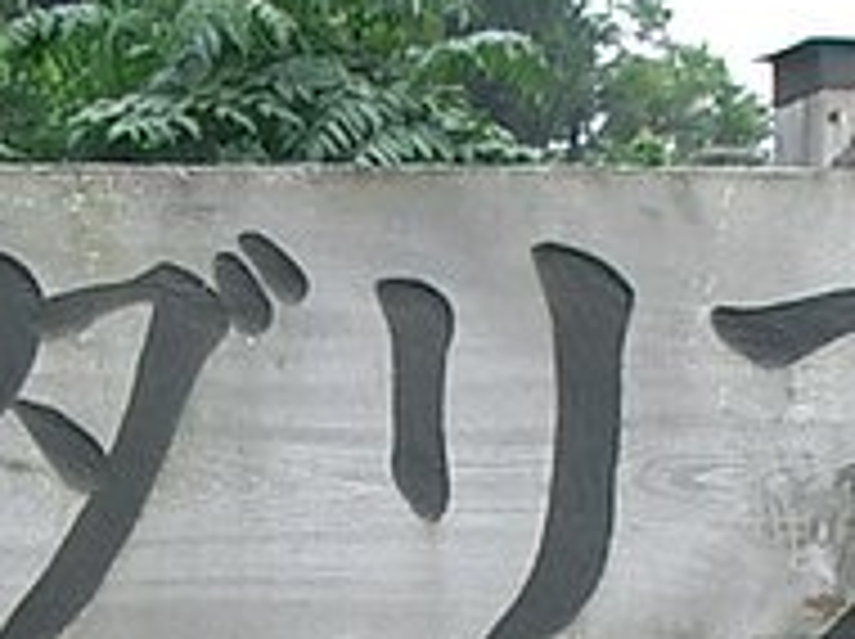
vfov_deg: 7.7
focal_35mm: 189
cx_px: 135
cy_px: 873
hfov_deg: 10.4
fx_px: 4662
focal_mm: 5.8
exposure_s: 1/200
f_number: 2.6
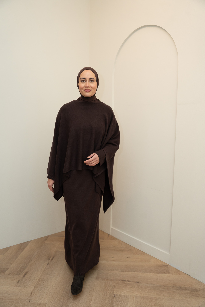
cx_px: 102
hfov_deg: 43.6
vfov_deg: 61.9
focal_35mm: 30
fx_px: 256
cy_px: 154
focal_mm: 30
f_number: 4
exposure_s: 1/250
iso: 1000
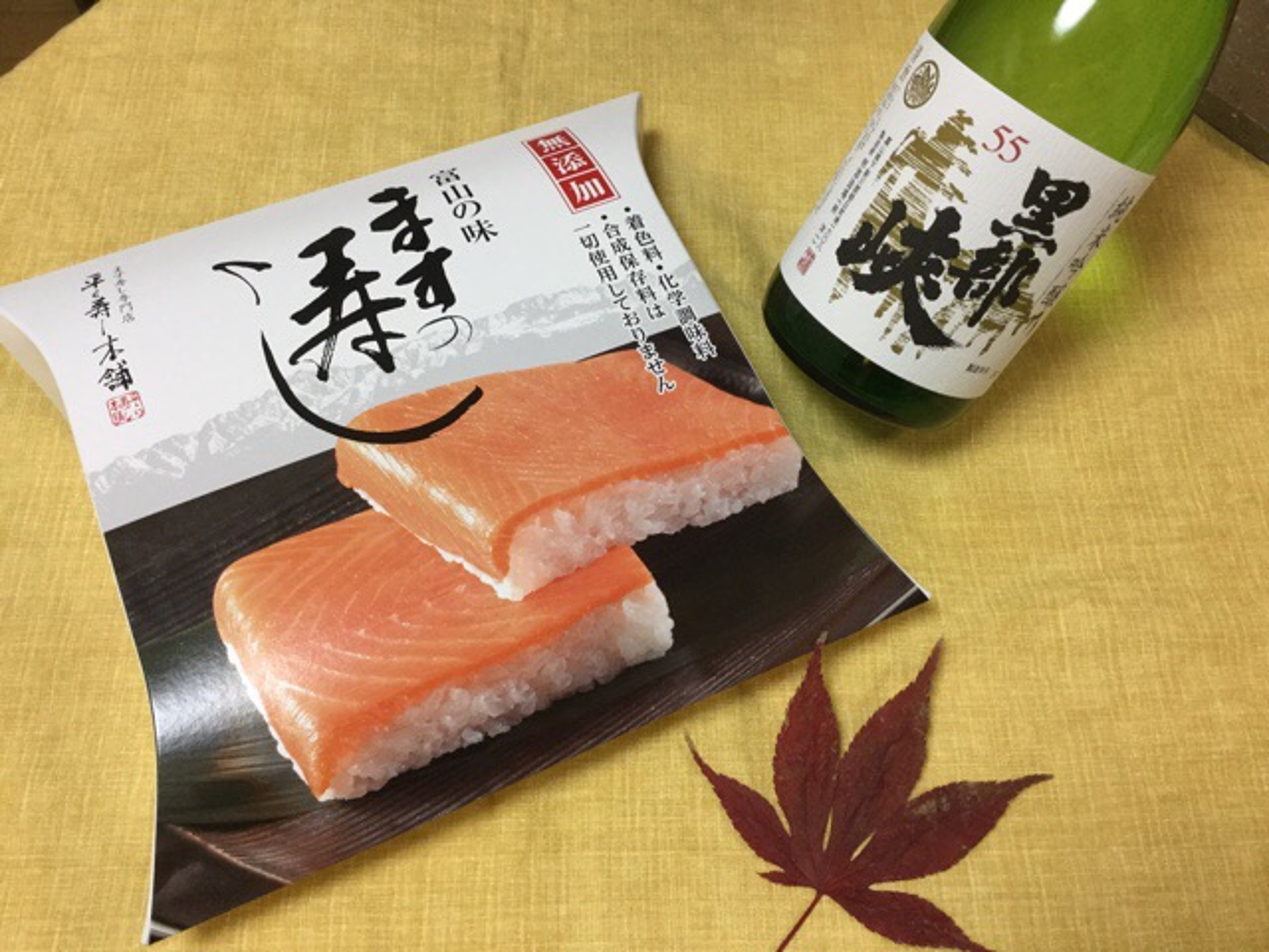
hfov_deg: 58.4
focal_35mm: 31
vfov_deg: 45.4
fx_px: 1136
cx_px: 634
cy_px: 476
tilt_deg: -65.3
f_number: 2.4
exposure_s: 1/30
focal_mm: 3.3
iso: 80
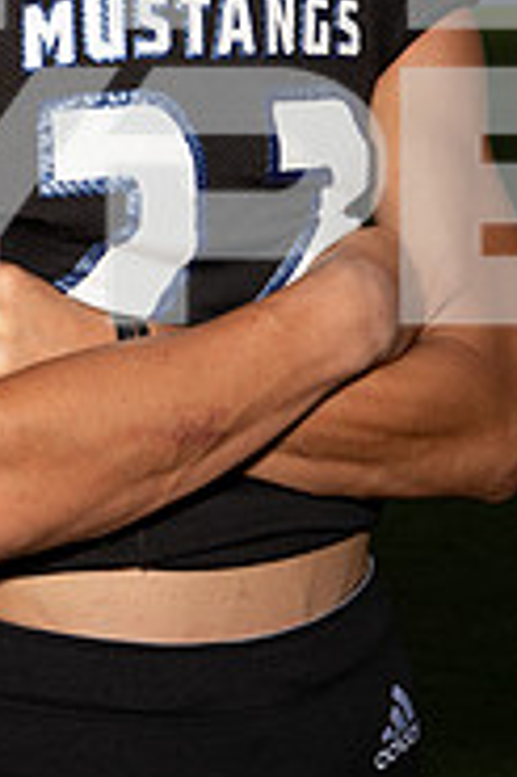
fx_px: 2892
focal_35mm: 134
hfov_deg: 10.2
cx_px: 67
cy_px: -97
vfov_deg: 14.9
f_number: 14
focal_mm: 55
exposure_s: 1/250
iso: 100
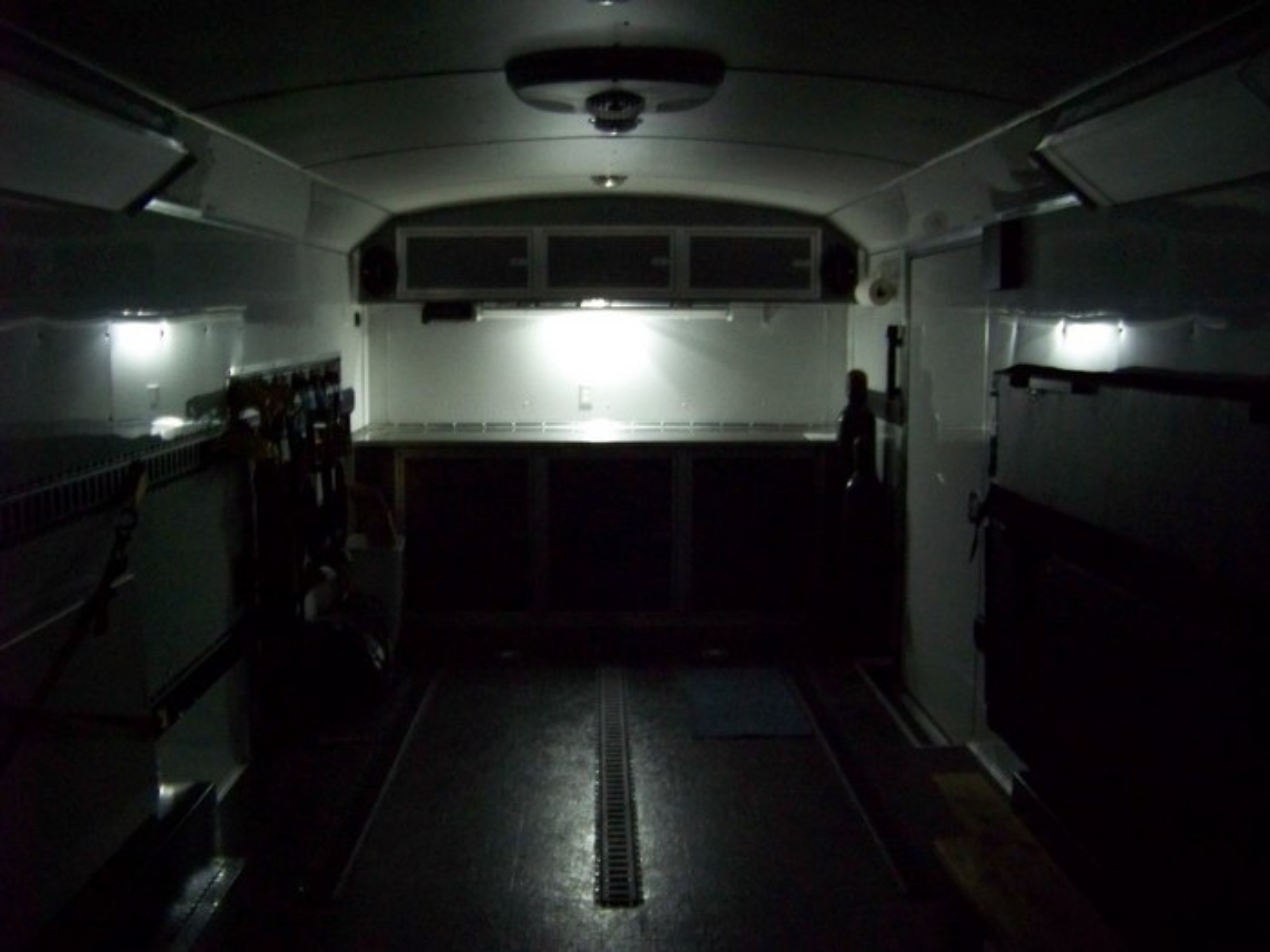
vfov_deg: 39.7
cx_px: 635
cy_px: 476
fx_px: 1321
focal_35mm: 36
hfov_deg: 51.4
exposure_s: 1/2
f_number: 2.8
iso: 400
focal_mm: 5.85
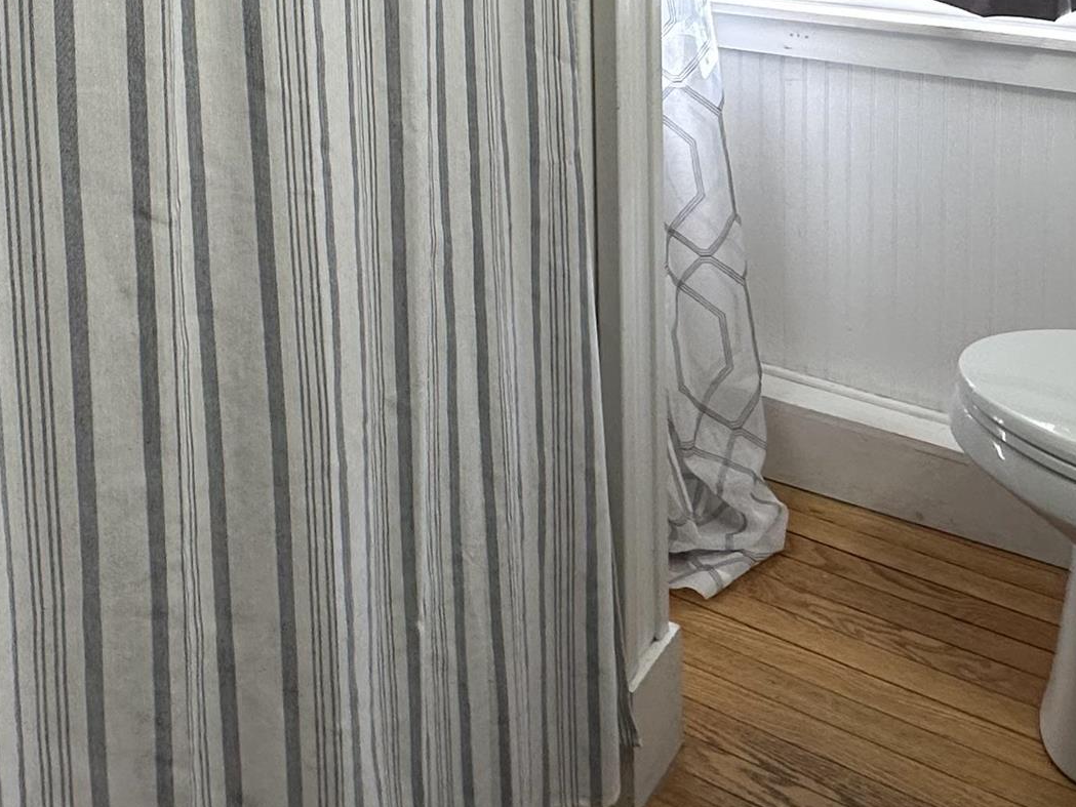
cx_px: 406
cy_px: -157
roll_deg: +0.7
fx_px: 1275
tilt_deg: -5.6
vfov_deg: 30.1
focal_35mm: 41
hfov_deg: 45.4
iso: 125
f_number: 2.2
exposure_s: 1/120
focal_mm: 2.22
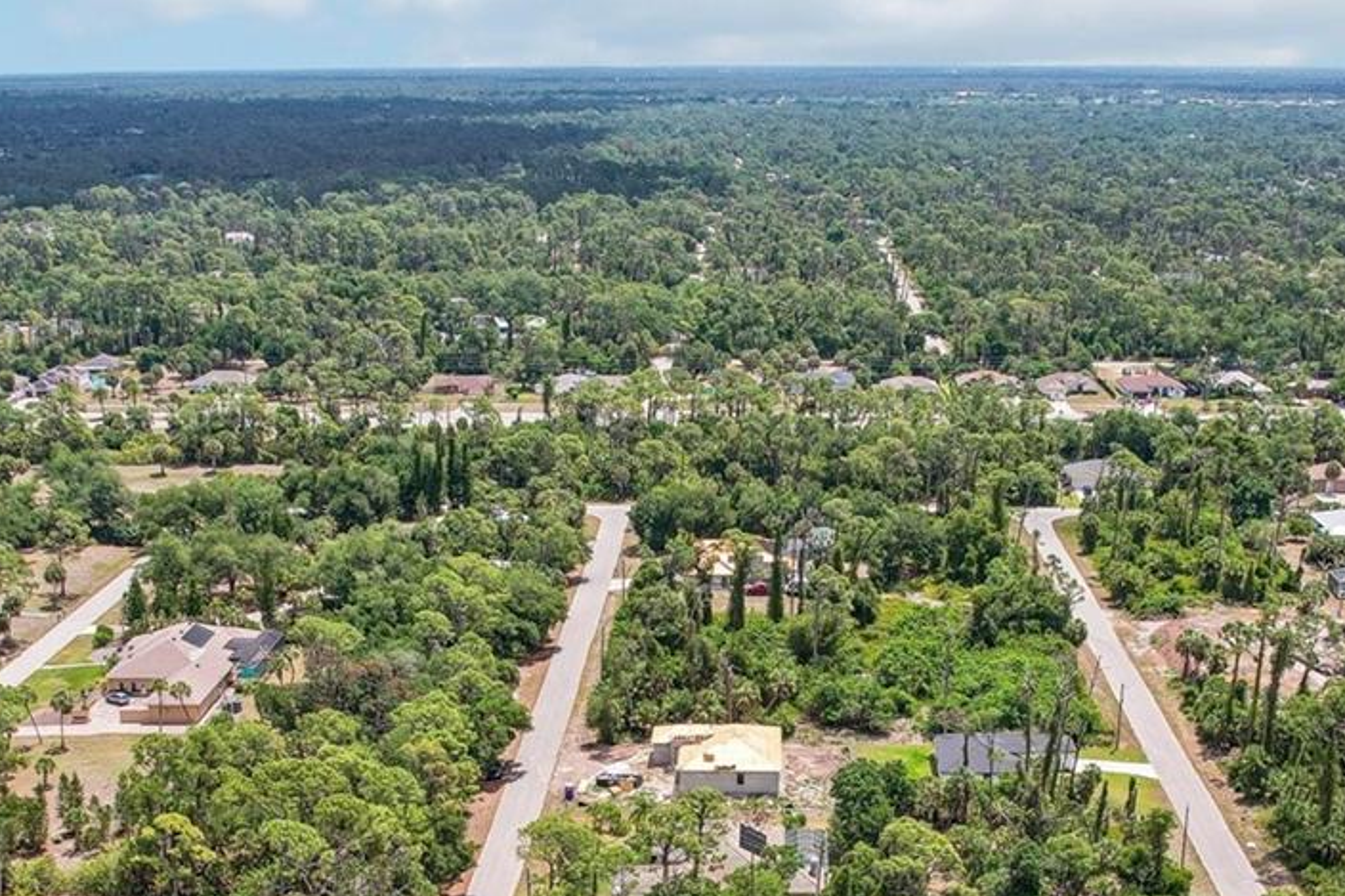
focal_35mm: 50
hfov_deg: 39.6
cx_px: 703
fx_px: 1868
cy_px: 800
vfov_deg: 26.1
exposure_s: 1/350
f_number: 2.8
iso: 110
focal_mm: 8.4
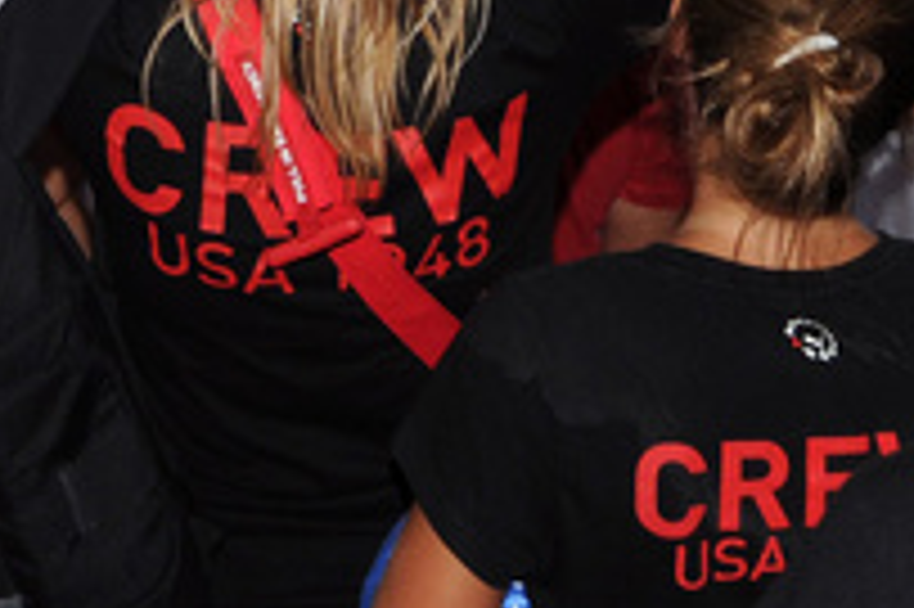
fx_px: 3374
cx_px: -117
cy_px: -685
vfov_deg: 9.5
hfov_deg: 15.0
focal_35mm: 133
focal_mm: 20
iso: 200
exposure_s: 1/250
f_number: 11
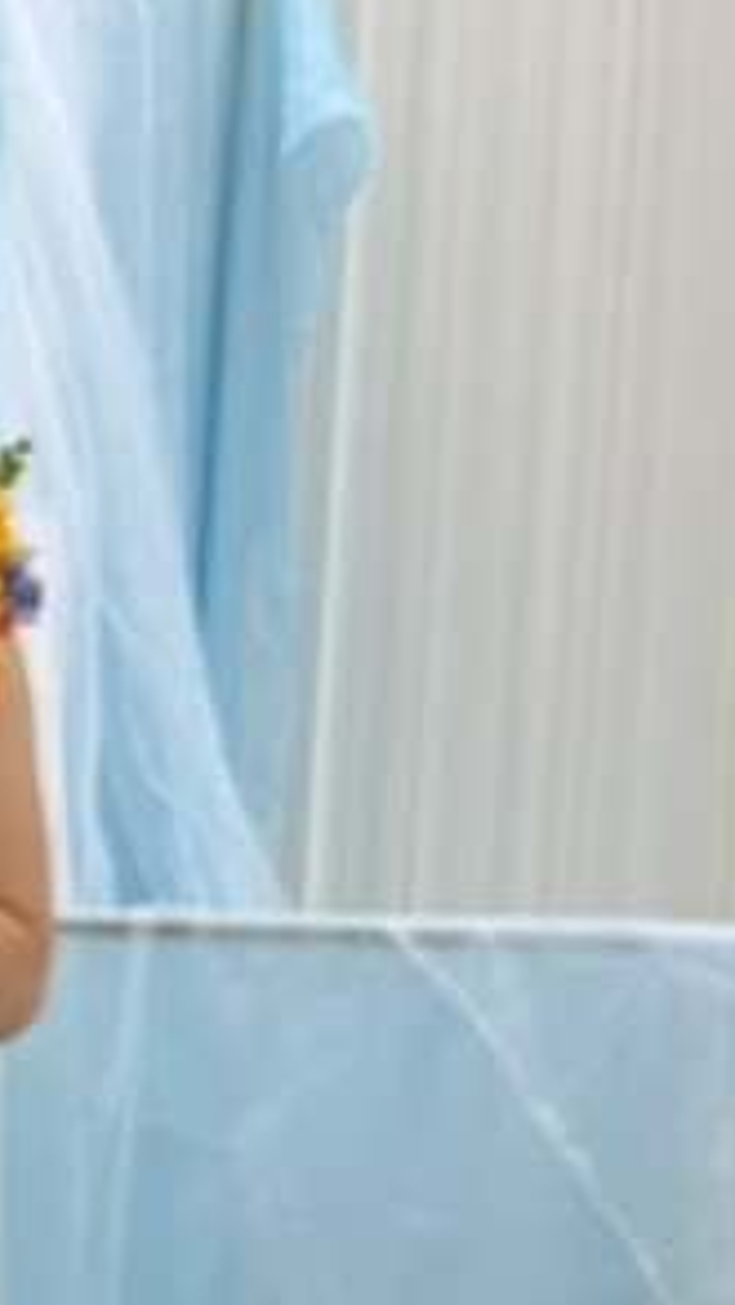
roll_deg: -0.2
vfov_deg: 19.7
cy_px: 1105
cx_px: -860
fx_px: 3704
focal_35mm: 107
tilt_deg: -7.0
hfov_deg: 10.2
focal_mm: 6.76
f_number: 1.78
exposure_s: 1/125
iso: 50
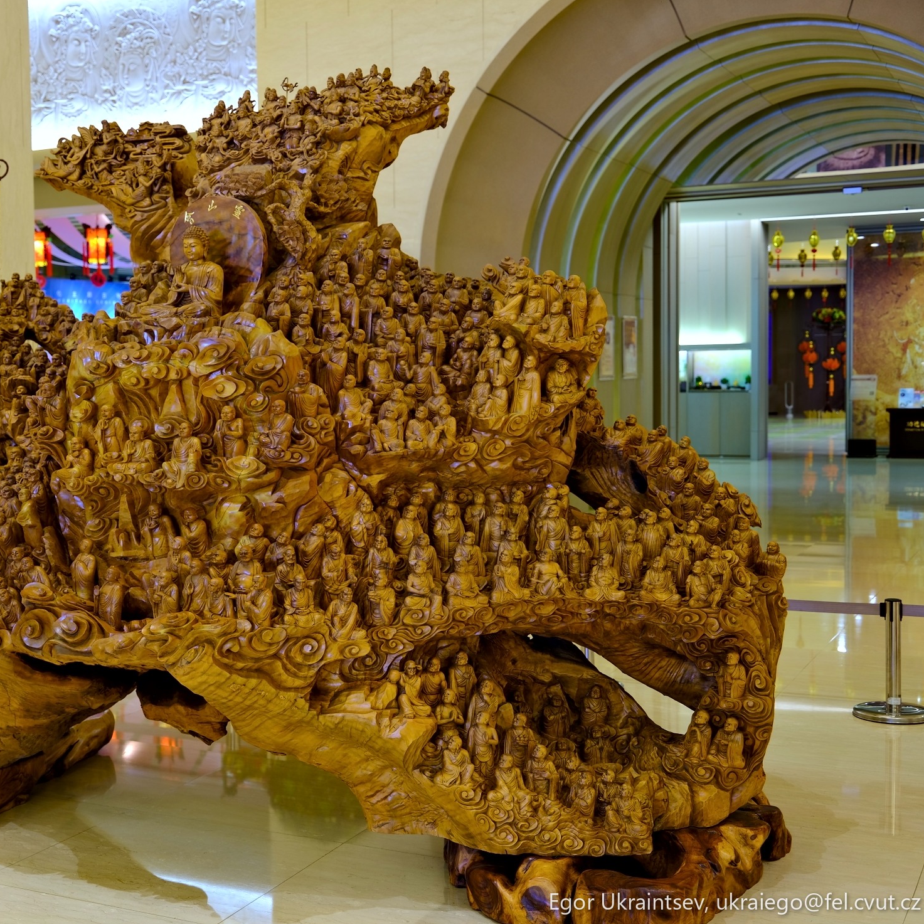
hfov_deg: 35.0
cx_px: 309
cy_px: 459
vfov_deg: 35.4
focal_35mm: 48
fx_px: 1450
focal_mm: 50.9
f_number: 5.2
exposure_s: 1/1.1
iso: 100
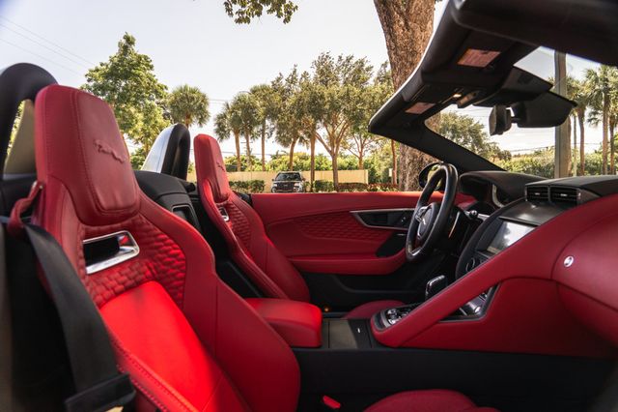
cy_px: 206
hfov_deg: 73.8
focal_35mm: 24
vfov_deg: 53.1
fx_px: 412
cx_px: 309
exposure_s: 1/160
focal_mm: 24
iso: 640
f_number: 7.1
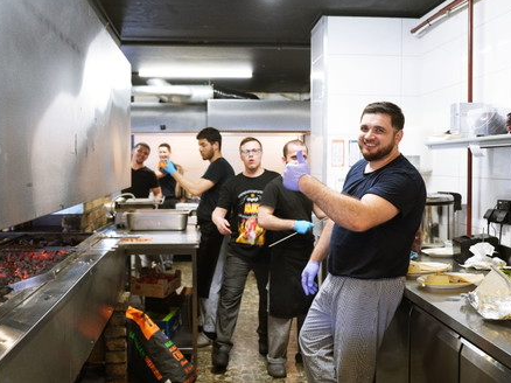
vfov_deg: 41.8
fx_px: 502
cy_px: 190
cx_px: 248
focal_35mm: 34
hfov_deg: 54.0
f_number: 3.2
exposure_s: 1/125
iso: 2500
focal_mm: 31
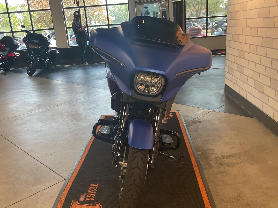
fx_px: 273
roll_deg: +5.2
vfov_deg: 41.7
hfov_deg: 53.9
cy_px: 118
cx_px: 146
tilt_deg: -19.1
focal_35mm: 34
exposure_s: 1/50
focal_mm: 3
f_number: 1.8
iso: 40
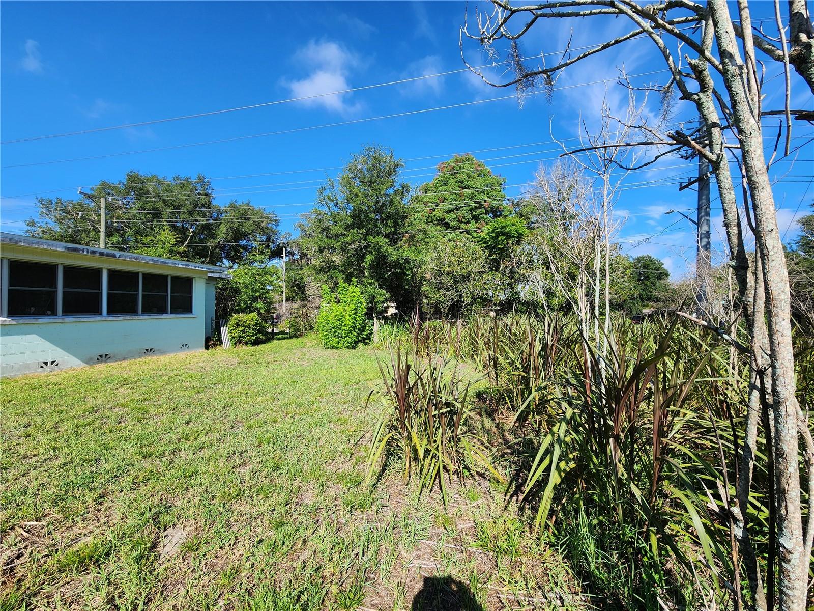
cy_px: 306
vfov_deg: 89.9
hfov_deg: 106.2
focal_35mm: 13
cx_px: 407
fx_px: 306
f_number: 2.2
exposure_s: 1/1339
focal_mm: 2.2
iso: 50
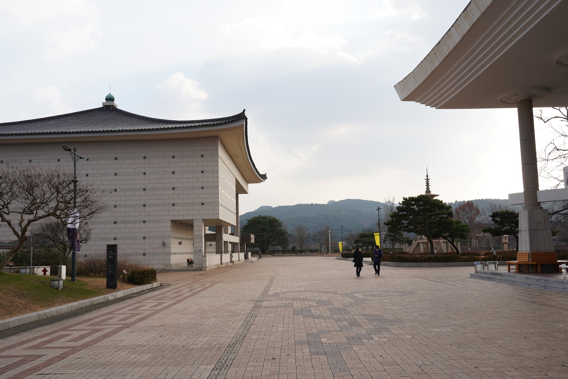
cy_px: 190
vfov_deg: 41.1
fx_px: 505
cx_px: 284
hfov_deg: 58.7
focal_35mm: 32
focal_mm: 32
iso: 200
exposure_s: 1/100
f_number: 13
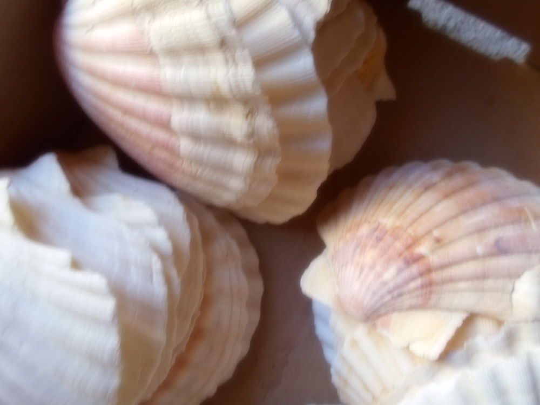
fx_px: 406
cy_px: 202
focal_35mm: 26
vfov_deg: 53.1
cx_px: 270
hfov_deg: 67.3
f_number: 3.2
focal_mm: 4.6
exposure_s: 1/30
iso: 125
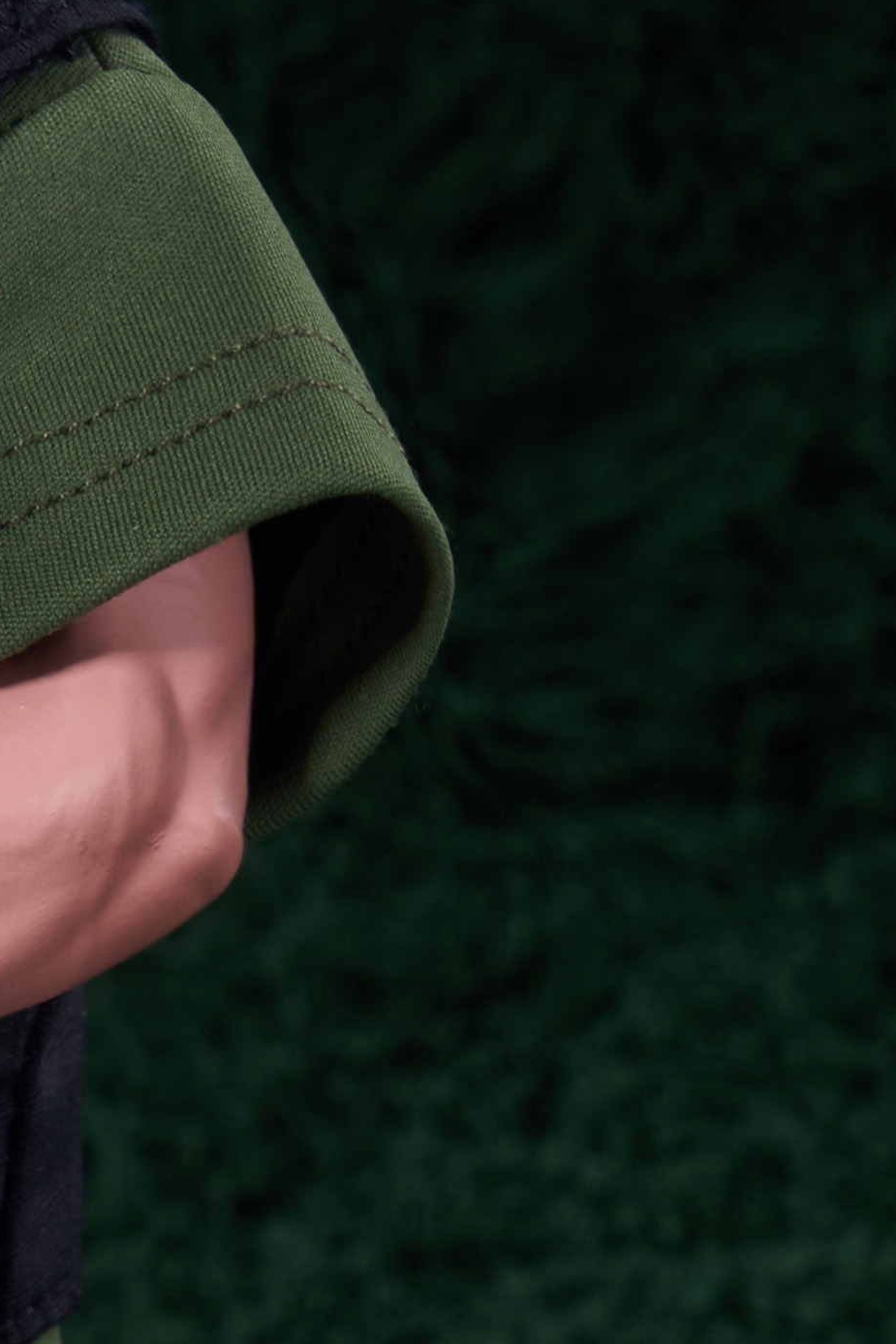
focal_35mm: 390
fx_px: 14555
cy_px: 578
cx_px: -786
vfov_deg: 5.3
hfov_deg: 3.5
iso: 100
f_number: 16
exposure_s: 1/125
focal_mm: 70
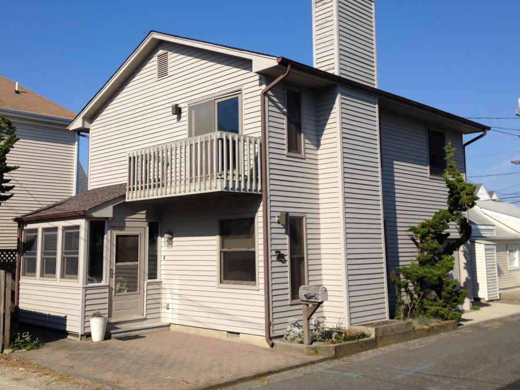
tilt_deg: +6.6
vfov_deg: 35.9
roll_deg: -0.7
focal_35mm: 40
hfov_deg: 46.7
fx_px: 601
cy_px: 169
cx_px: 237
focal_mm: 4.28
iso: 50
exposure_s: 1/2304
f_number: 2.4
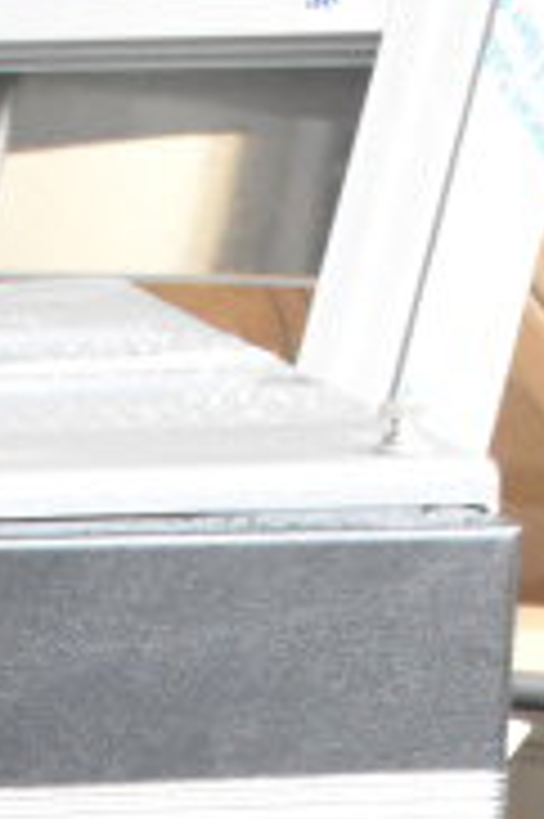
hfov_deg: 6.0
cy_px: 1928
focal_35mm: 219
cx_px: -697
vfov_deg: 8.6
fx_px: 4962
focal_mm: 29
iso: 6400
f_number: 9
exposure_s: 1/320
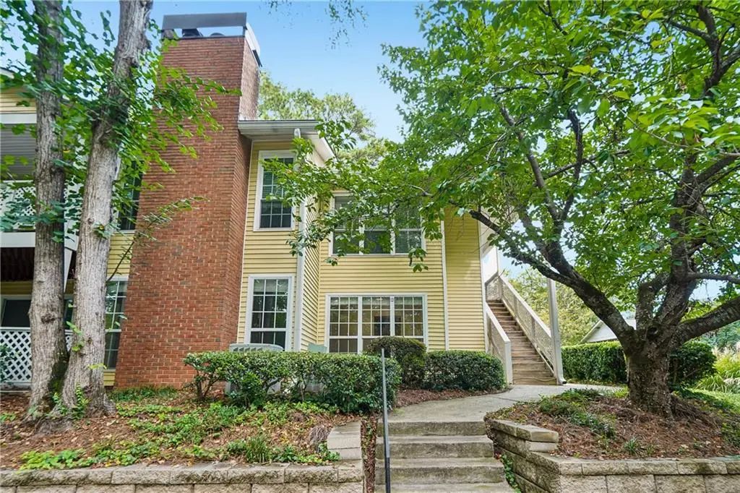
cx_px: 370
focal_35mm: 16
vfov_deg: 73.7
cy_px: 246
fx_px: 329
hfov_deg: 96.8
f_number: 5.6
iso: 320
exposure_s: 1/25
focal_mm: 16
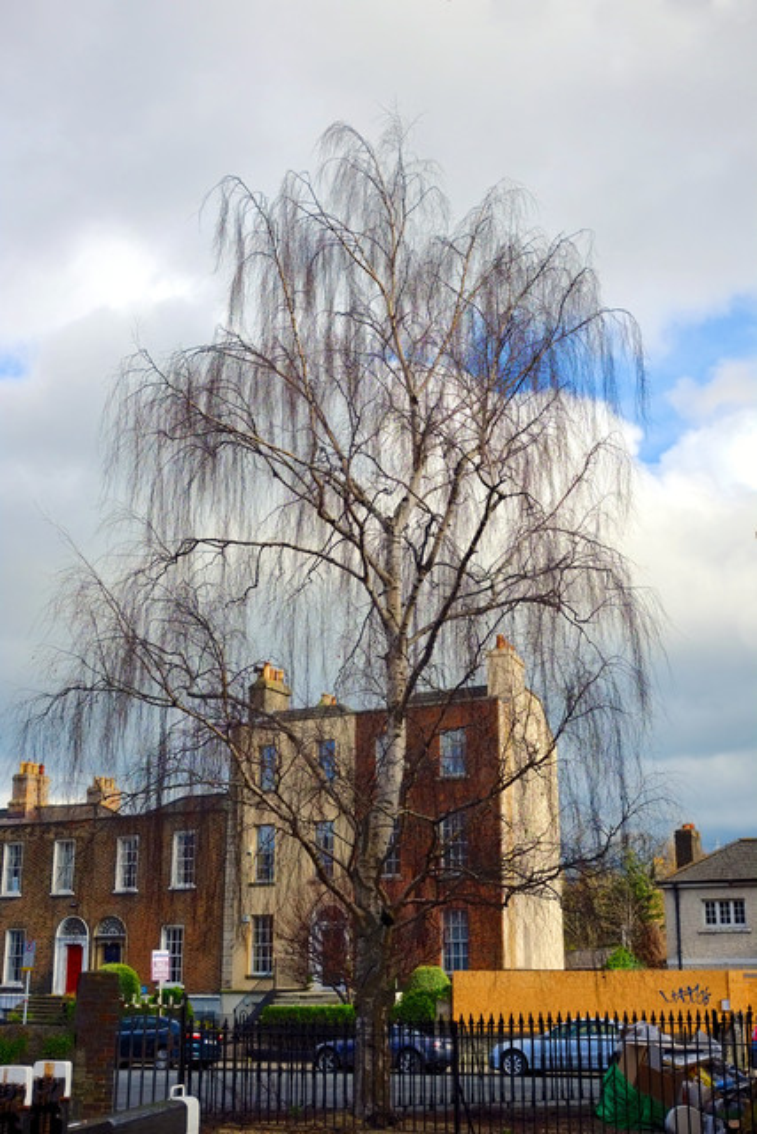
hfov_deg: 32.6
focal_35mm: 41
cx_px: 378
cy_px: 567
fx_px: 1292
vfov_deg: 47.4
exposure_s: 1/1500
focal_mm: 27
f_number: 5.6
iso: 200
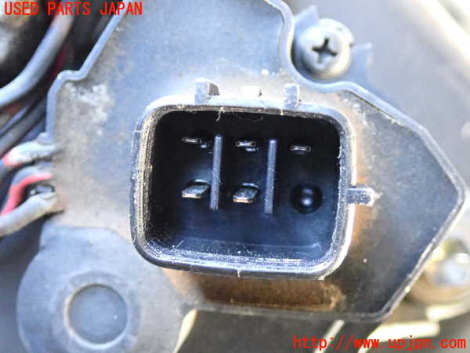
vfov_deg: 29.1
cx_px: 235
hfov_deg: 38.2
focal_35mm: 50
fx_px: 679
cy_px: 176
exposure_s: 1/125
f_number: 3.2
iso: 3200
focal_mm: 9.01
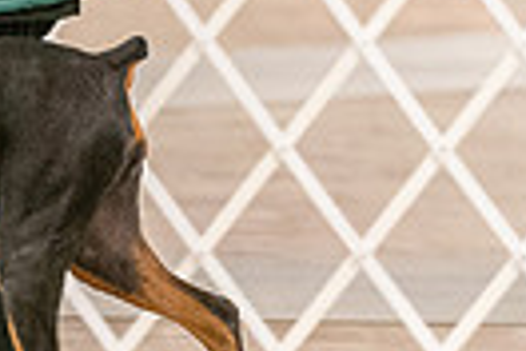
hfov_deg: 2.9
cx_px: -239
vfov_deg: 1.9
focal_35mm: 712
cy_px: -118
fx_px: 10402
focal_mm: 162
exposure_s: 1/250
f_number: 3.2
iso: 6400
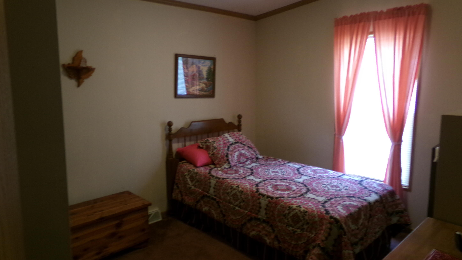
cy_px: 121
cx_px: 226
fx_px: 331
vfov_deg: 42.9
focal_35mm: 27
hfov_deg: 69.9
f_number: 3.7
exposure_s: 1/17
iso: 220
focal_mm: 4.3
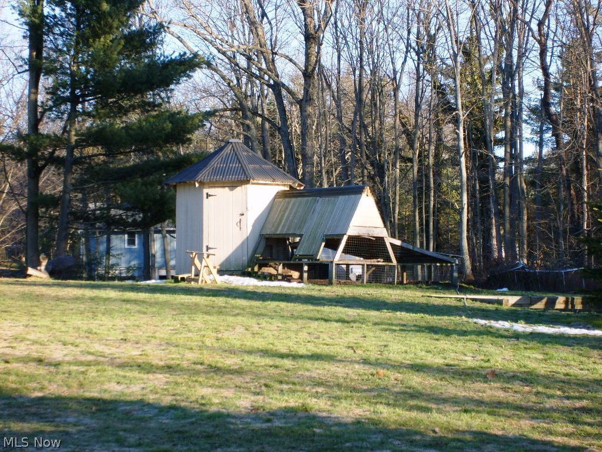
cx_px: 301
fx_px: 1826
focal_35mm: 105
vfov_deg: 14.1
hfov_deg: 18.7
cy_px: 226
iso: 50
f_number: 4.9
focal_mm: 17.4
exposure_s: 1/90
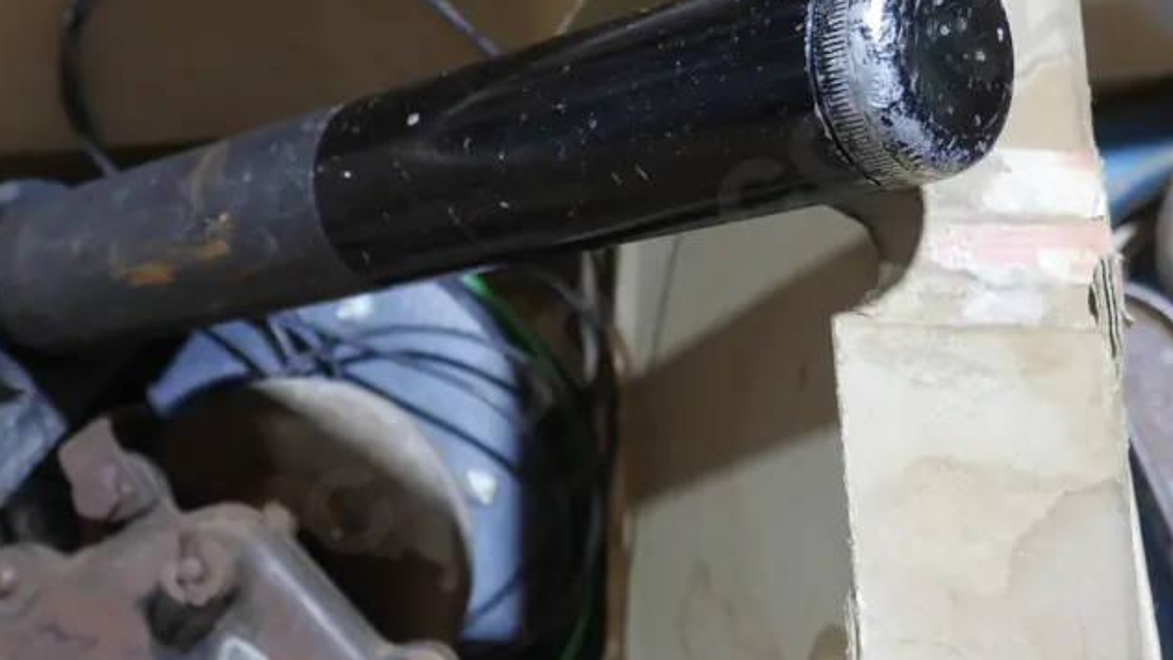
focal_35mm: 67
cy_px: 556
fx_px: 2084
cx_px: 285
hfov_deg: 30.9
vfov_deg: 17.8
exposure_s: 1/60
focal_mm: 19
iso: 640
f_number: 4.1
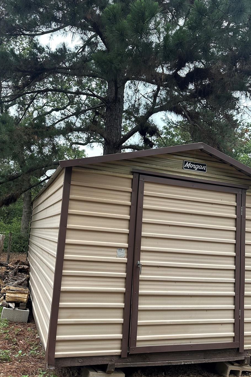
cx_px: 106
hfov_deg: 46.3
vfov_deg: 65.4
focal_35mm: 28
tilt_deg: +6.7
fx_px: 293
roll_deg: -4.9
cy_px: 202
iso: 200
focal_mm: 6.86
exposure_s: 1/121
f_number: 1.78
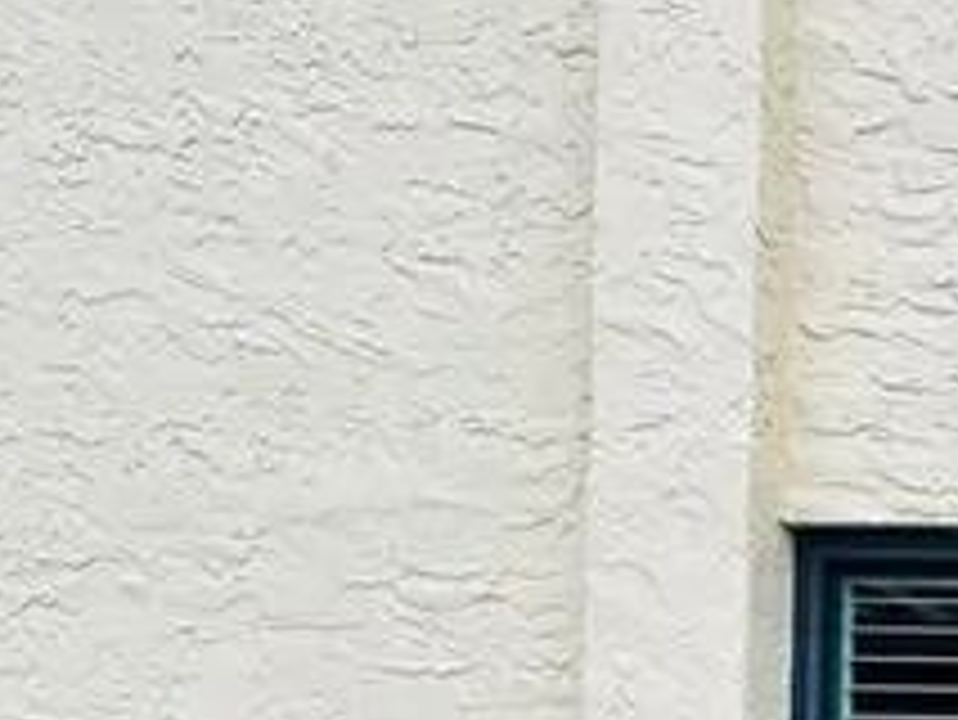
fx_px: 3461
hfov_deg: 13.4
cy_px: 756
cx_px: 1965
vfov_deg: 11.7
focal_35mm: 125
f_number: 1.5
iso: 50
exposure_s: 1/621
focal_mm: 5.7
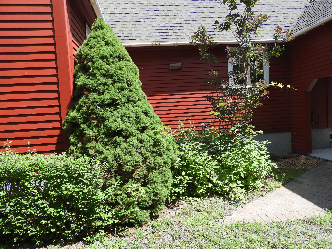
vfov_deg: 56.8
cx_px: 166
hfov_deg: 71.6
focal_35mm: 24
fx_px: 230
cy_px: 124
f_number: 3.3
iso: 100
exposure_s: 1/400
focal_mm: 4.3
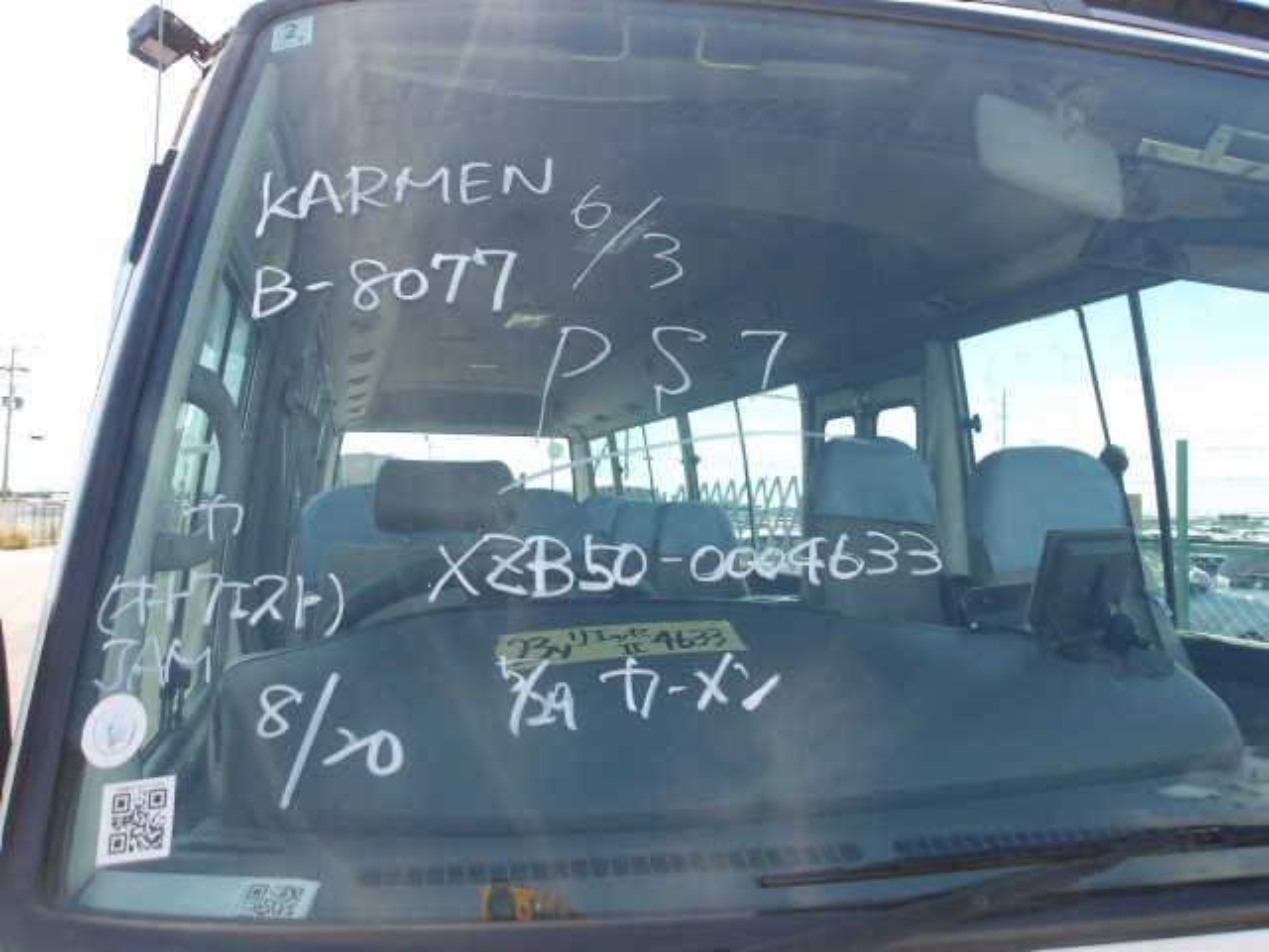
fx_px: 990
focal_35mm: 27
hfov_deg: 65.3
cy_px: 476
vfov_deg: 51.4
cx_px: 634
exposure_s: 1/60
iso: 136
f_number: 10.4
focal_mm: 4.9
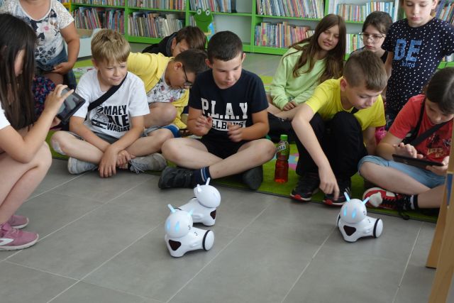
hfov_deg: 38.9
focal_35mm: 51
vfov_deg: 26.5
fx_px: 643
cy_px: 152
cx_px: 227
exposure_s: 1/60
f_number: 2.8
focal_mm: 18.59
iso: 125
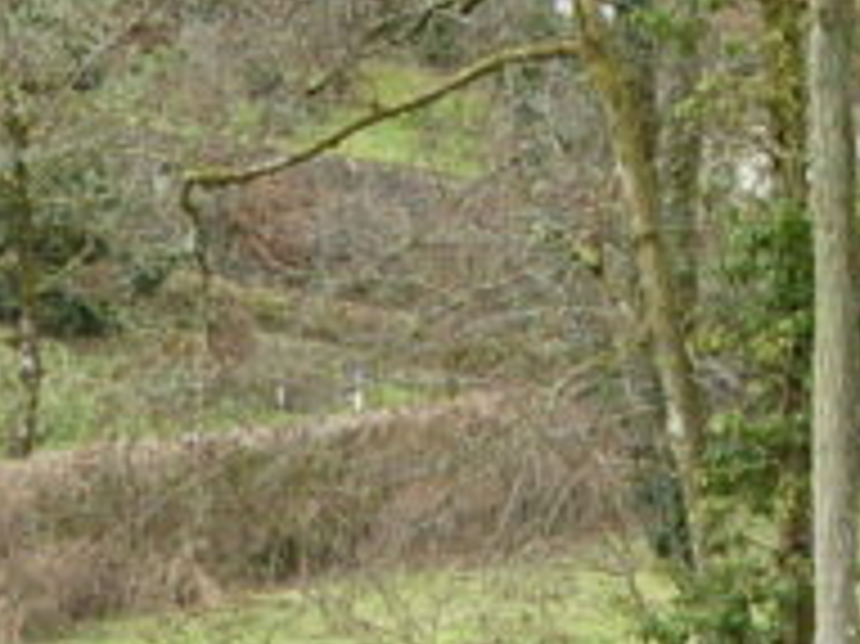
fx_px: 5065
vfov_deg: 6.8
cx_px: 311
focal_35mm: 204
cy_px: 1675
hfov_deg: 9.7
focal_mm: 6.3
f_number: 2.8
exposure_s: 1/250
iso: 80
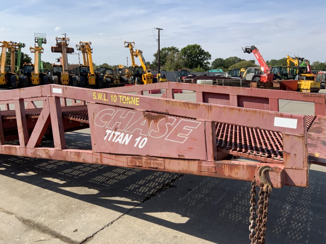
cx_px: 163
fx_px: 273
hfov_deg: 61.7
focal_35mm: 29
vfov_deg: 48.2
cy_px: 122
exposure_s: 1/1912
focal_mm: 3
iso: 16
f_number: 1.8
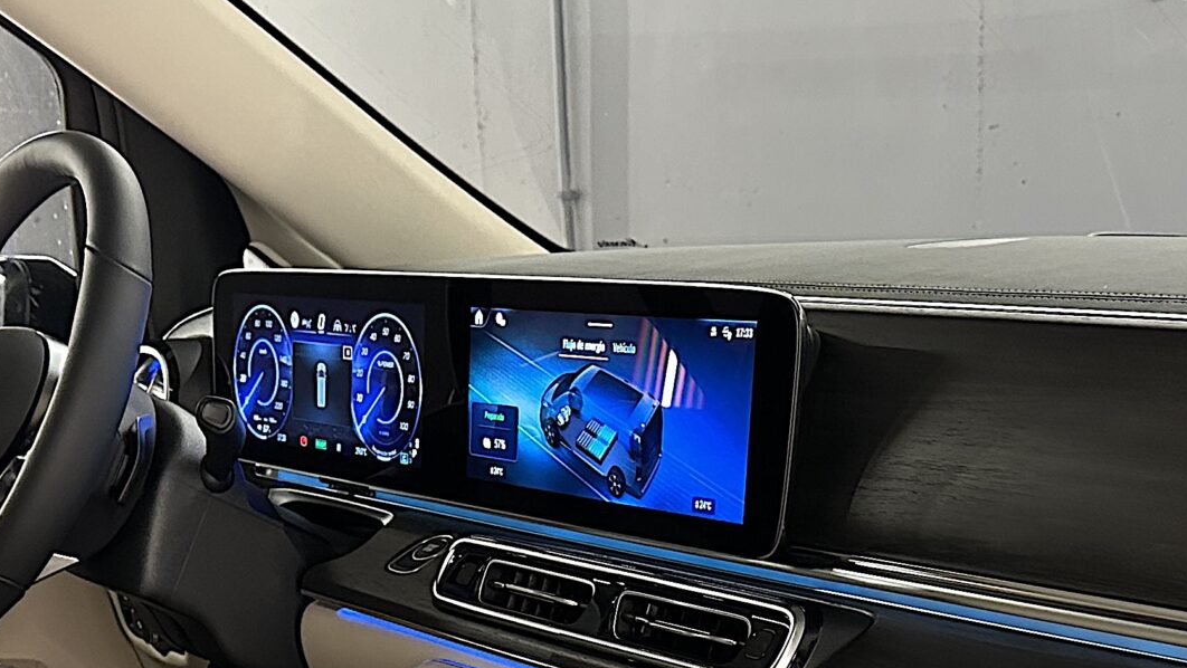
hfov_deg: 33.3
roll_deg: +2.4
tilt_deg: -18.1
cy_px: 856
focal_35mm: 63
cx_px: 564
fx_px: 1983
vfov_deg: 17.9
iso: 800
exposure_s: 1/50
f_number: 1.78
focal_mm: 6.86
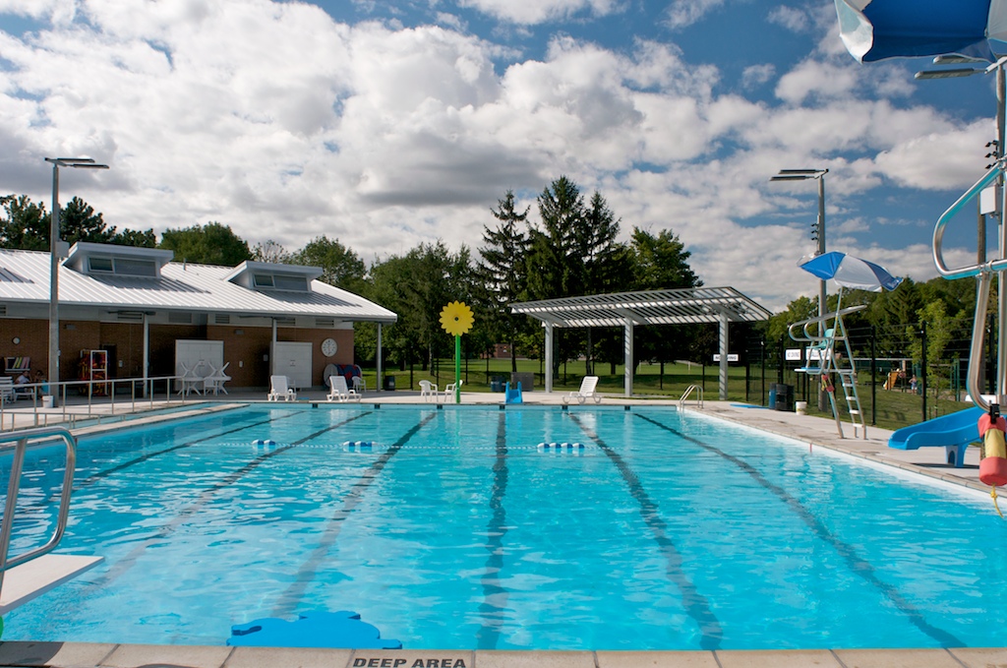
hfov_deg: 62.0
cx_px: 504
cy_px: 334
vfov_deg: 43.5
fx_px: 838
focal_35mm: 30
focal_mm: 20
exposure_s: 1/400
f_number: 10
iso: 200
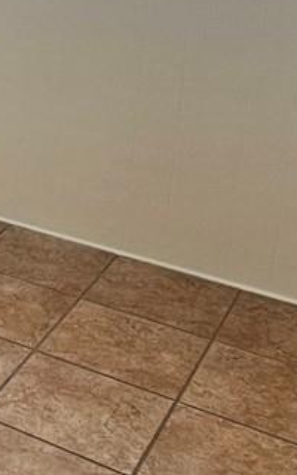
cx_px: -327
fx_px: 894
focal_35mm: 69
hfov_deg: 14.8
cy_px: 16
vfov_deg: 28.2
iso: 80
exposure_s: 1/77.4
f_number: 2.2
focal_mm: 2.2
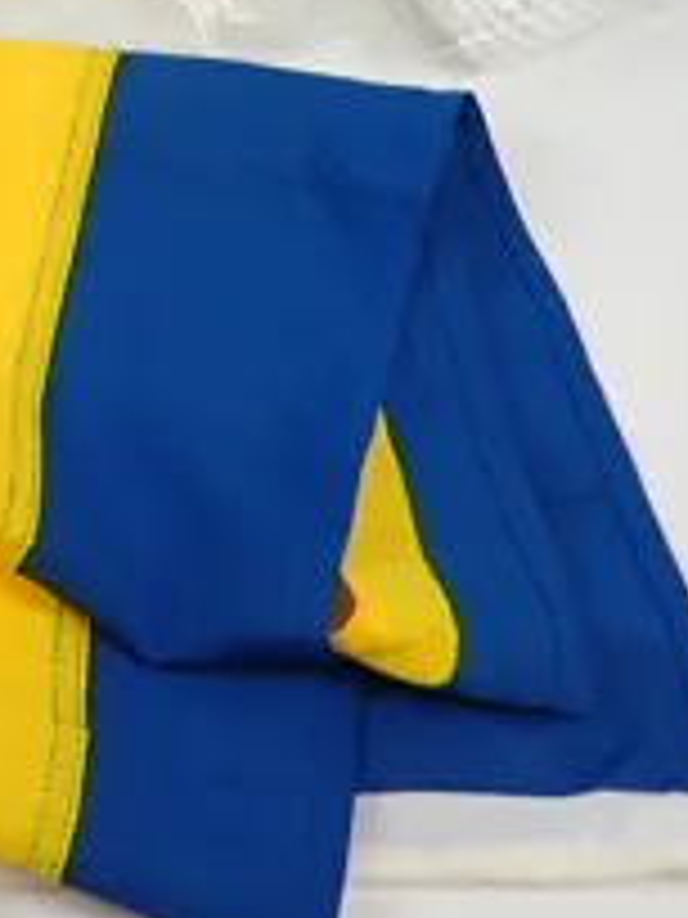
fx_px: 1484
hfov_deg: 22.7
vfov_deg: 30.8
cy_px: -86
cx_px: -256
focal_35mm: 56
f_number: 2
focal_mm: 3.33
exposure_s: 1/125
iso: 160
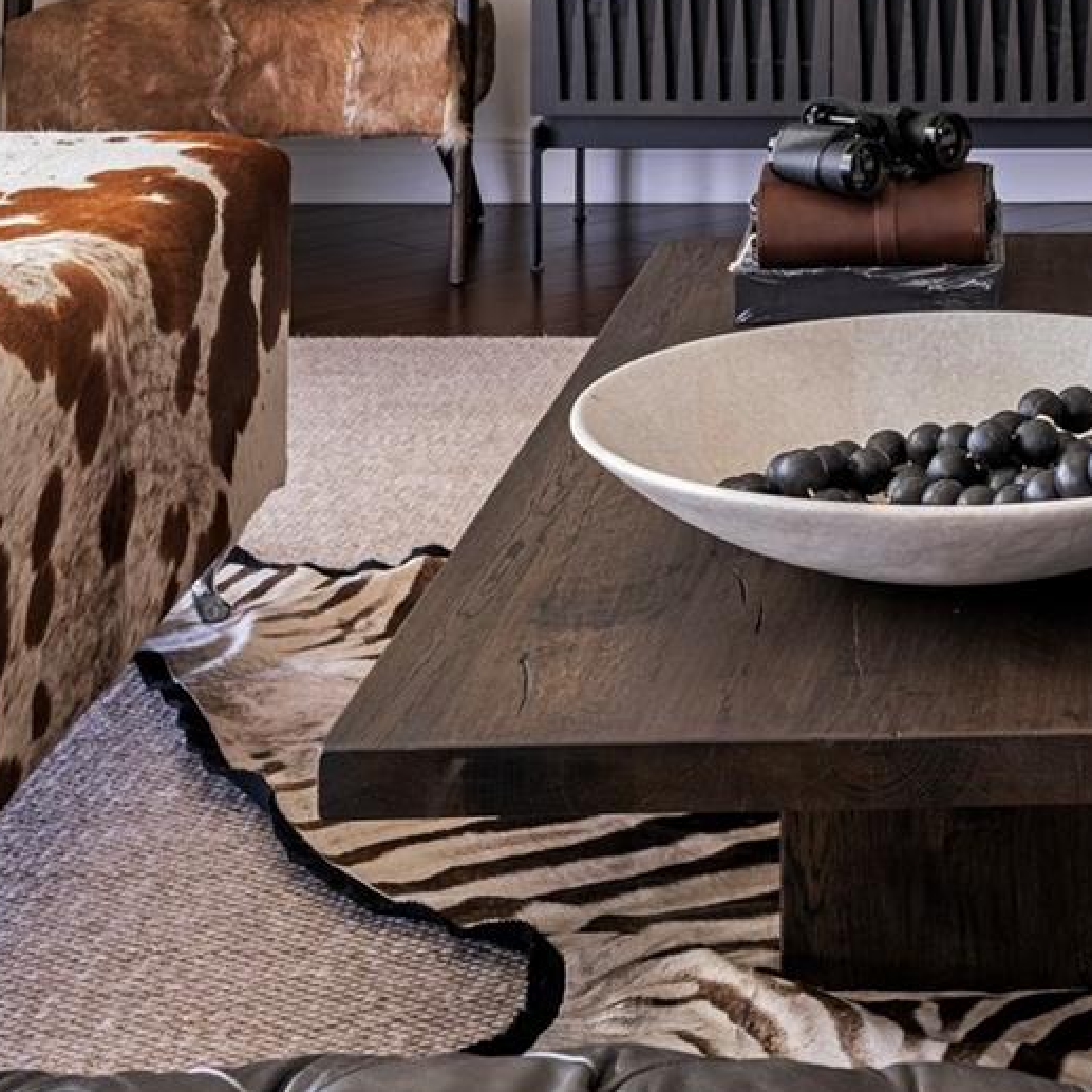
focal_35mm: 92
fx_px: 3284
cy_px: 150
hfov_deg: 18.3
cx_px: 1122
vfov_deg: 18.6
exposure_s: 1/8
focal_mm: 35
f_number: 8
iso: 320
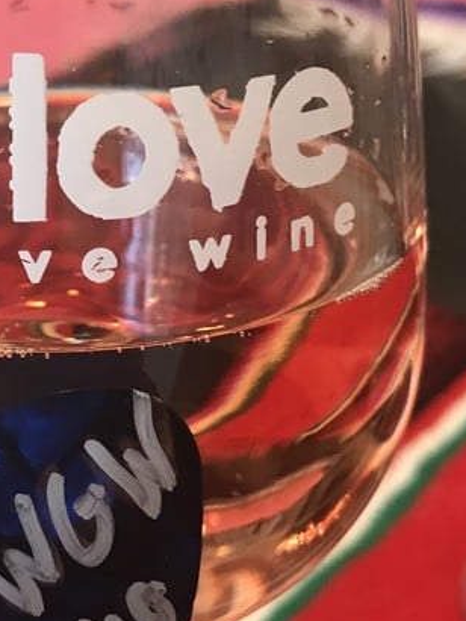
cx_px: 76
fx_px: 1273
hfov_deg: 20.4
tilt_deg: -25.1
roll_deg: -0.4
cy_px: 314
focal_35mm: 71
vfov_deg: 27.4
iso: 50
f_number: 1.8
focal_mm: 3.99
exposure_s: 1/15
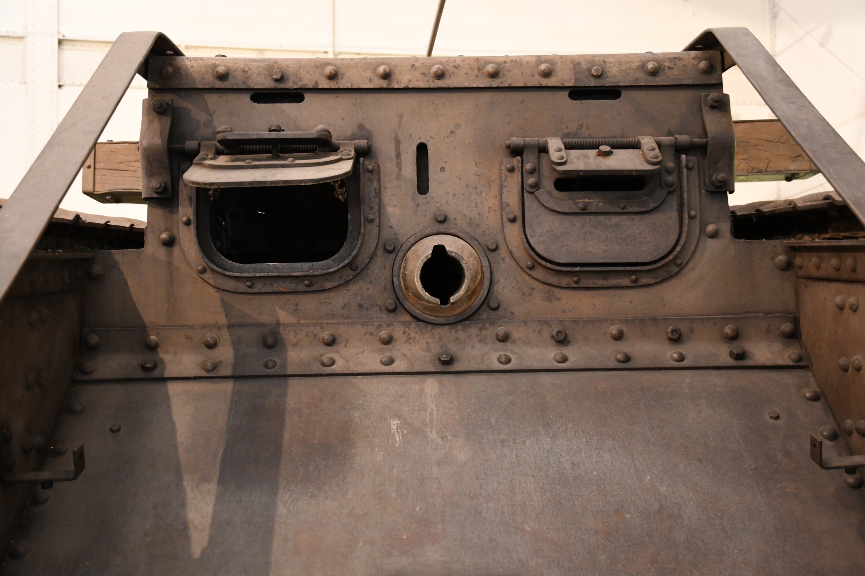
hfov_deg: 48.5
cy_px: 288
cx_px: 432
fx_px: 961
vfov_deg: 33.4
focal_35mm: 40
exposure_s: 1/10
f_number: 3
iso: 2500
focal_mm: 27
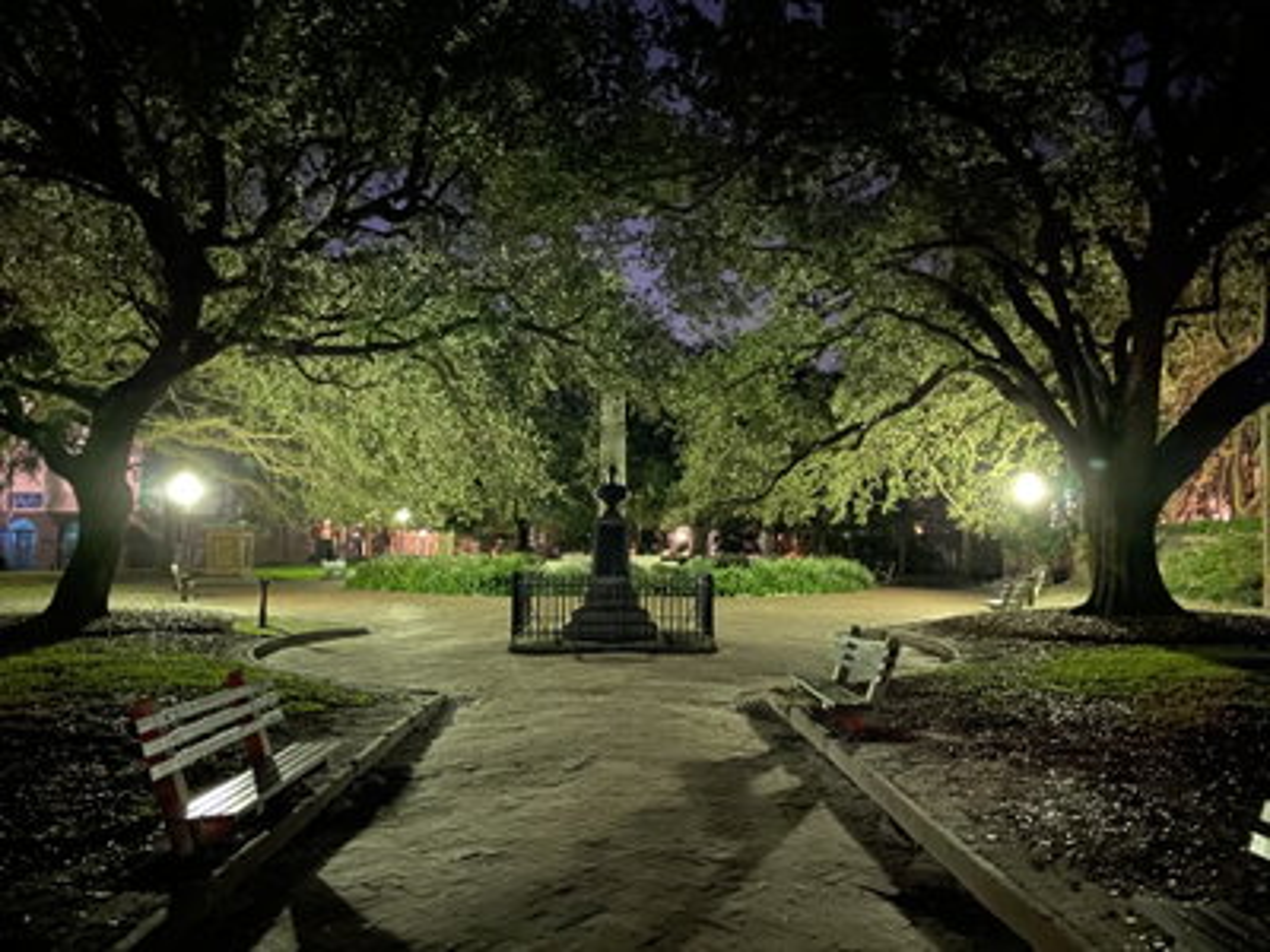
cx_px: 635
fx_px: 954
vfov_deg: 53.1
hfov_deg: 67.3
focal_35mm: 26
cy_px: 476
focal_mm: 4.25
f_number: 1.8
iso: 1250
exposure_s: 1/2
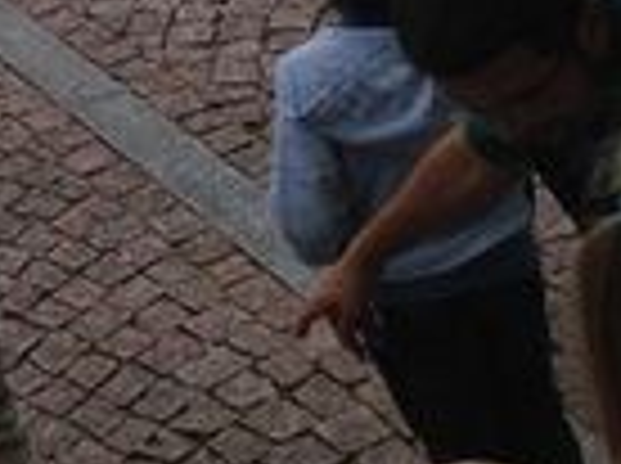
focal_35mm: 144
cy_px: -450
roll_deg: +19.0
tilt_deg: -10.7
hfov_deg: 12.0
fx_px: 2579
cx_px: -684
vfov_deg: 9.6
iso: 50
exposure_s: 1/589
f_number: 2.4
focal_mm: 4.12
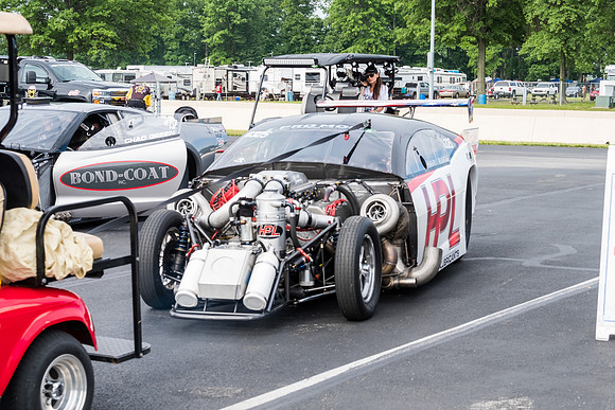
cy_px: 205
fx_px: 1281
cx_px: 308
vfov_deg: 18.2
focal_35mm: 75
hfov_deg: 27.0
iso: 400
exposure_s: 1/200
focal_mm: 50
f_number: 9
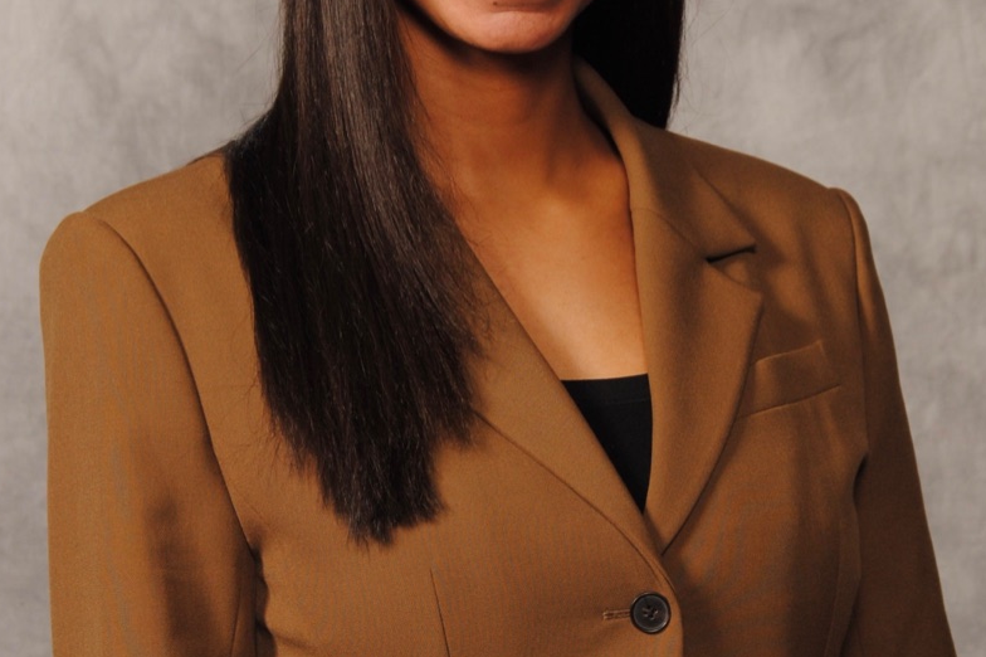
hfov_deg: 14.5
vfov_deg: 9.6
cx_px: 489
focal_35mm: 142
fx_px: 3887
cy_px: 249
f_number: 9
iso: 200
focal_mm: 62
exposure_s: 1/125
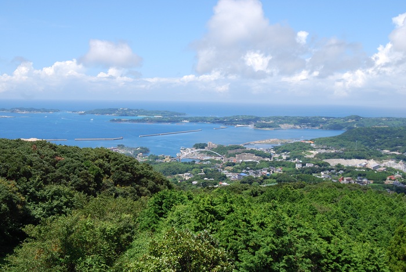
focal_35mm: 48
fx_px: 542
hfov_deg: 41.1
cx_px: 203
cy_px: 136
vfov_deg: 28.1
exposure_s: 1/250
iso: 200
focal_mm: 32
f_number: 10
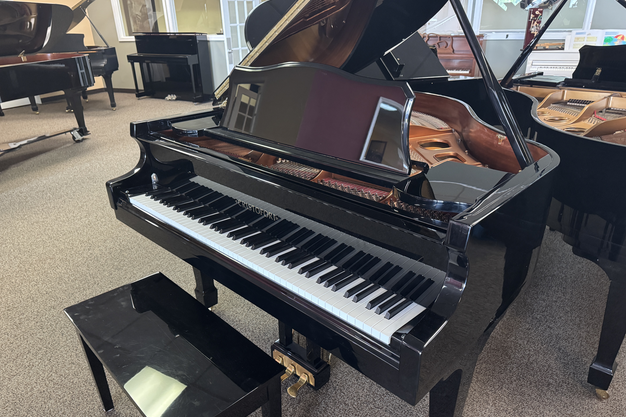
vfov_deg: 51.2
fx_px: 435
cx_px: 313
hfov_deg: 71.5
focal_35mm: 25
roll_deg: +2.0
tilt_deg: -26.9
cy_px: 228
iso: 800
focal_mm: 6.76
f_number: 1.78
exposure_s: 1/40
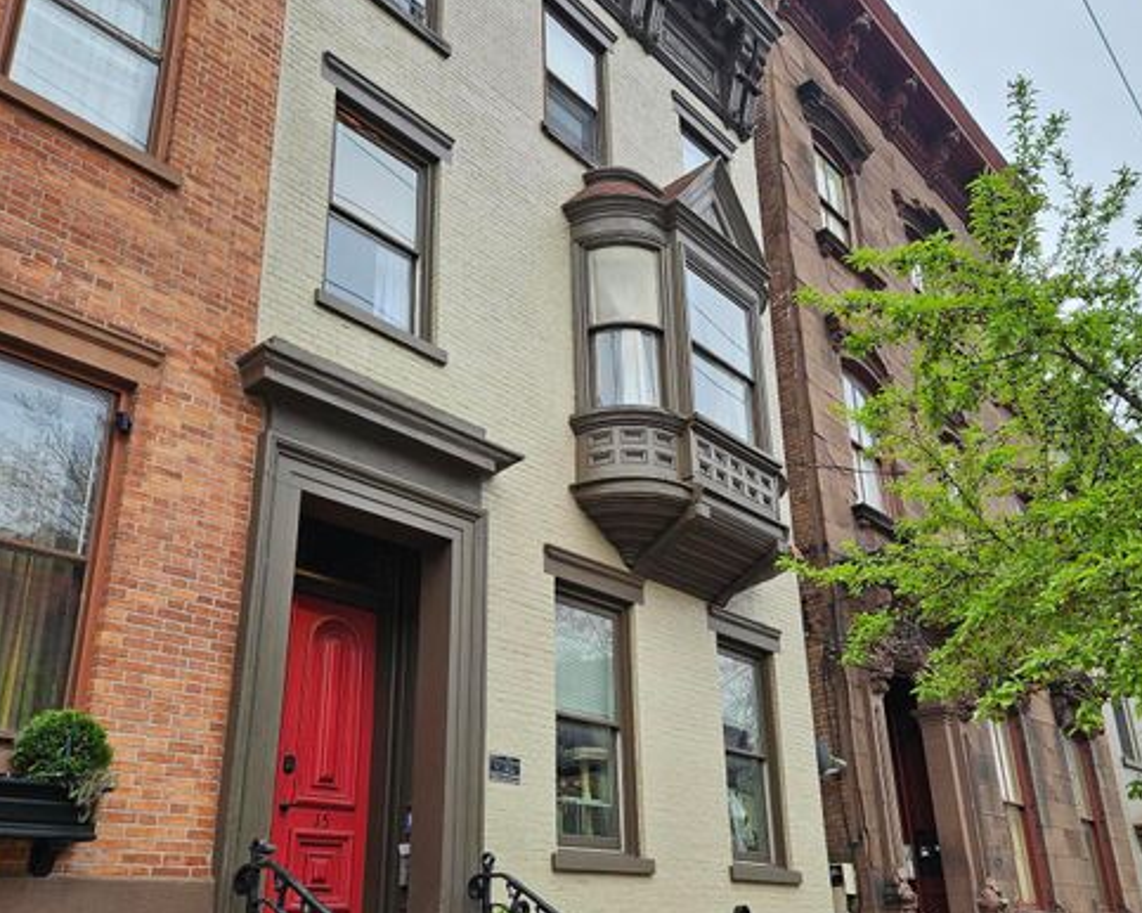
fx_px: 1047
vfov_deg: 46.9
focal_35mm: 31
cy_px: 533
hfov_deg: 57.2
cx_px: 586
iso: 25
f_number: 1.8
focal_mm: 5.4
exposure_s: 1/504
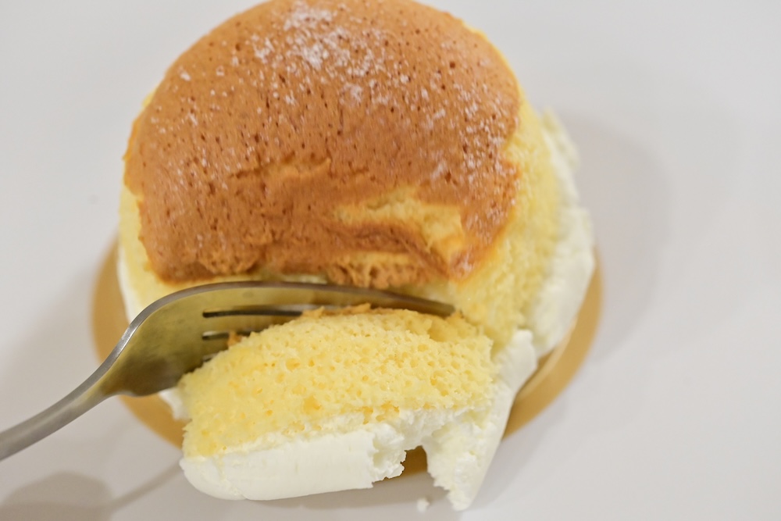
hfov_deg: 33.4
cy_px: 260
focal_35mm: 60
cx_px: 390
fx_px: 1302
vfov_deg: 22.6
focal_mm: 60
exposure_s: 1/160
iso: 8000
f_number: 4.5
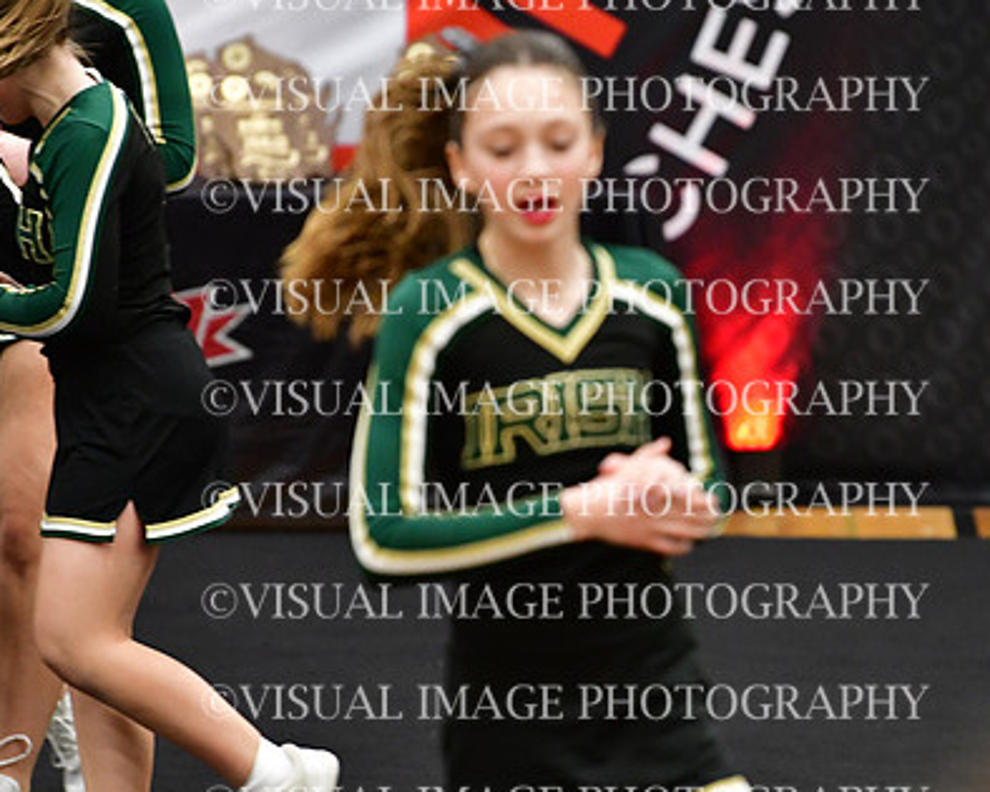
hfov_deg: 4.7
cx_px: 565
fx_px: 12157
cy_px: 449
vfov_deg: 3.7
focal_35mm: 415
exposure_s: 1/500
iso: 5000
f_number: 3.5
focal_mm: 200
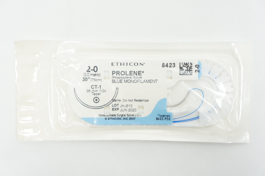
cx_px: 132
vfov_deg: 28.0
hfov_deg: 41.2
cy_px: 88
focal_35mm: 48
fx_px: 353
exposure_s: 1/60
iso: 400
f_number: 4
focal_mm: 32
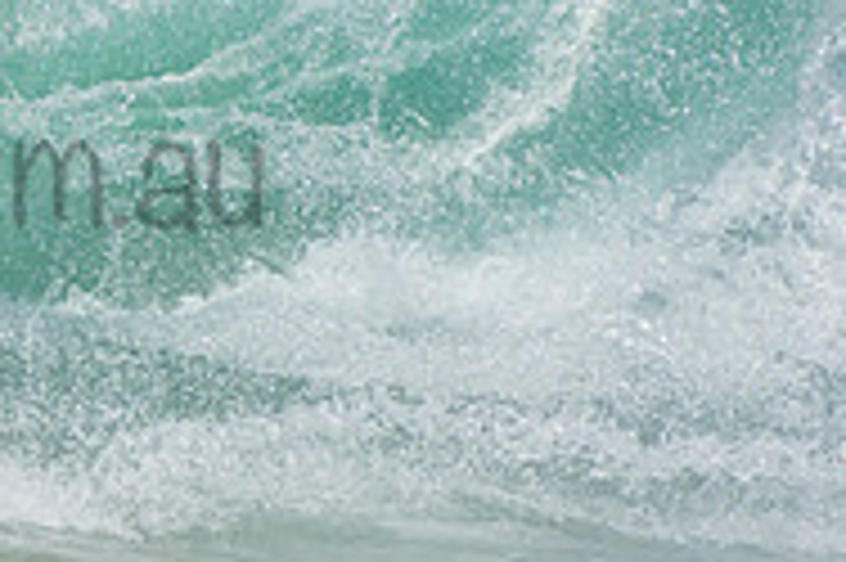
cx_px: -212
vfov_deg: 0.7
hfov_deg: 1.1
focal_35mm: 1855
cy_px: 124
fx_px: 43553
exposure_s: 1/2000
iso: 280
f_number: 5.6
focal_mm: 400
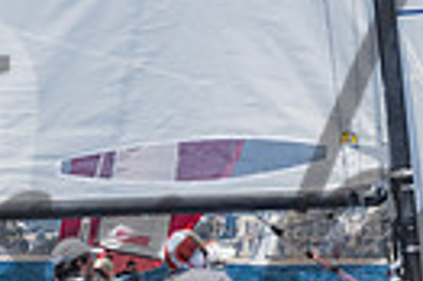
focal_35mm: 543
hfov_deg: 3.8
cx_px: 517
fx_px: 6372
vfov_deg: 2.5
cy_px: 187
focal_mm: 82
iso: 640
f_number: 14
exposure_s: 1/800
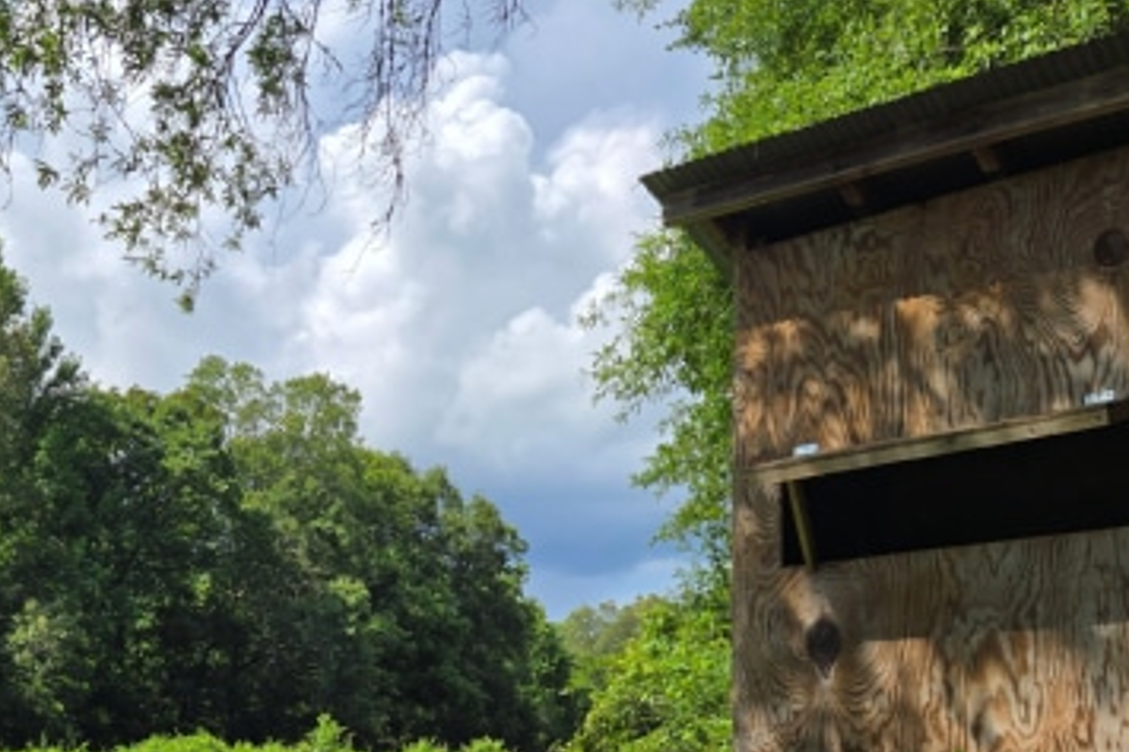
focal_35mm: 43
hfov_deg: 44.5
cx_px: 343
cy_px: 742
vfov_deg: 29.2
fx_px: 1348
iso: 25
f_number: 1.8
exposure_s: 1/2240
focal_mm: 5.4
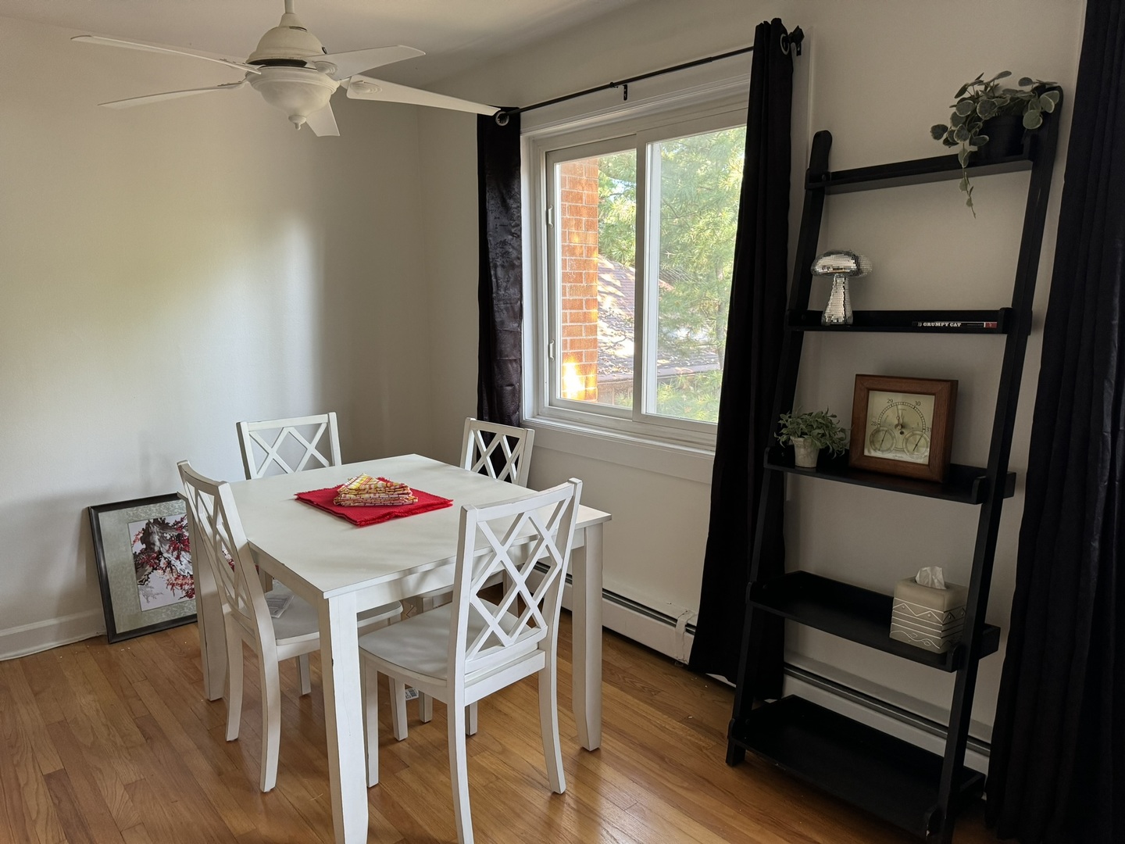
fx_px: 780
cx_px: 562
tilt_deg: -9.0
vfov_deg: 56.8
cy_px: 422
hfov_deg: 71.6
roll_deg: -0.7
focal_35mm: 24
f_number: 1.78
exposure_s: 1/77
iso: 200
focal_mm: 6.76
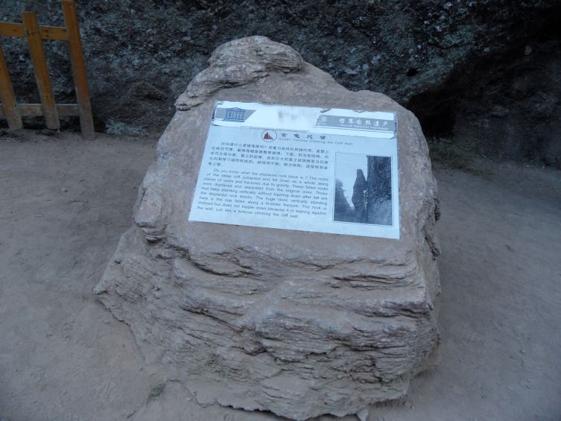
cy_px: 210
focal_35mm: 24
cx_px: 280
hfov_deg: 71.6
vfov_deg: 56.8
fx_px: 389
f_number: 3.2
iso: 100
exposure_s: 1/30
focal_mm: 3.9
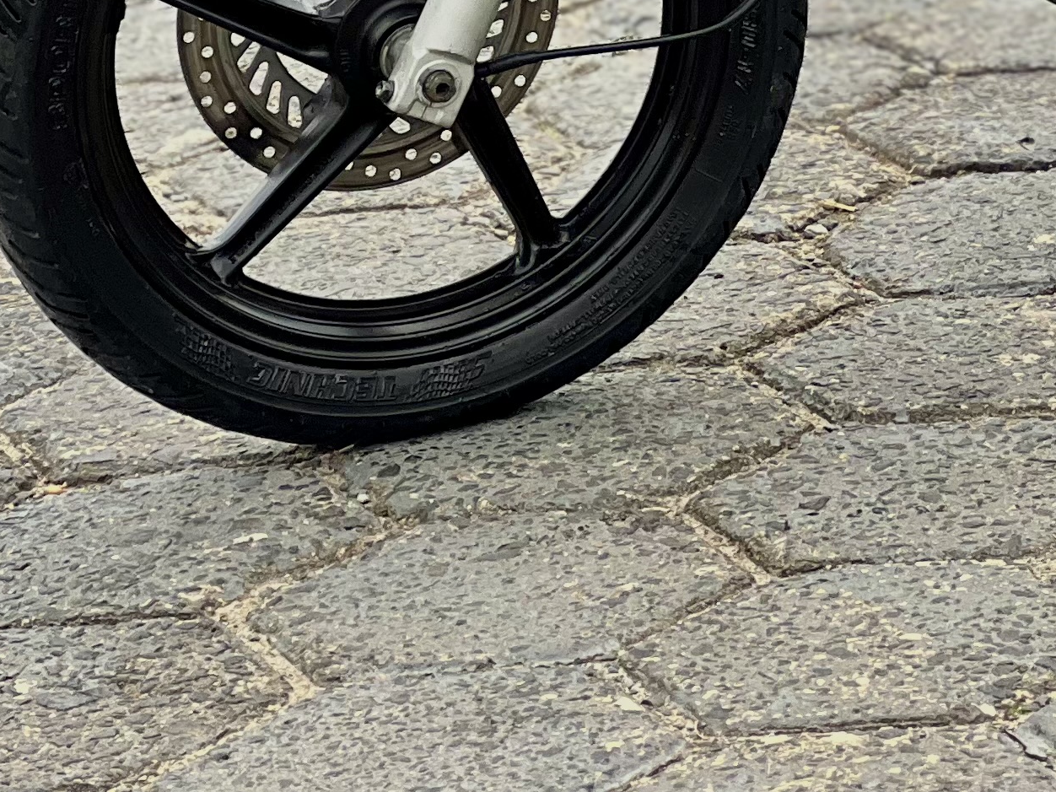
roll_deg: +4.2
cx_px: 1183
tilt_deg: -8.3
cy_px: -481
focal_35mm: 248
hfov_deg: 7.9
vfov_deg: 5.9
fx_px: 7566
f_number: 2.8
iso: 40
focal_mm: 9
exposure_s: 1/121
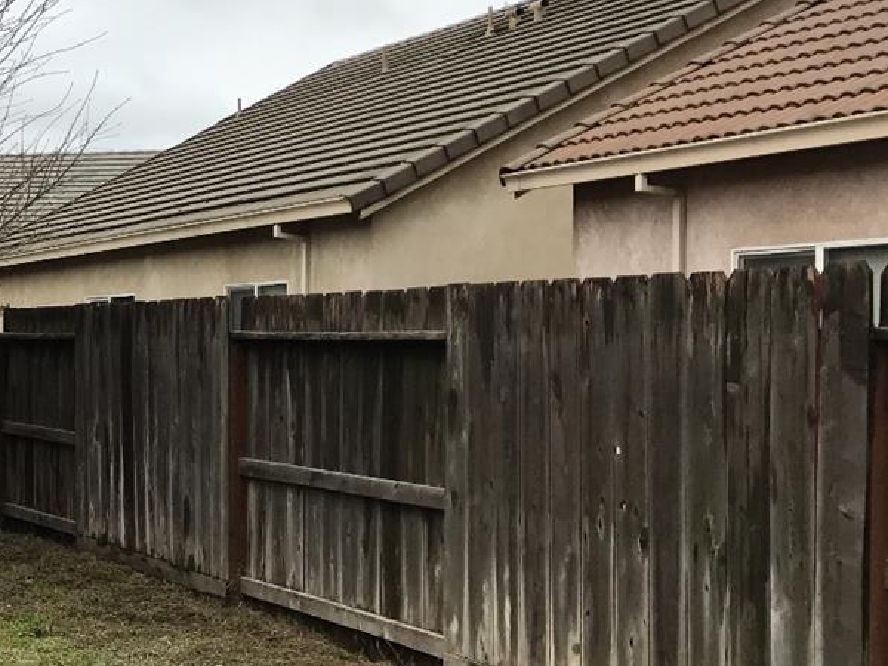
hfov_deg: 24.9
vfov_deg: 21.0
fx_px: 1796
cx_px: -191
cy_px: 419
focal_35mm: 70
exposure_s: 1/699
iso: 20
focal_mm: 3.99
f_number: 1.8
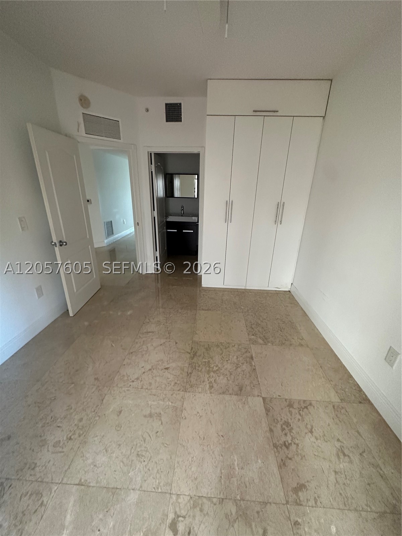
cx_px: 201
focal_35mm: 14
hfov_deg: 85.7
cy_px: 268
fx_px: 217
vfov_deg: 102.1
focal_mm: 2.22
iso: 640
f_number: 2.2
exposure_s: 1/60
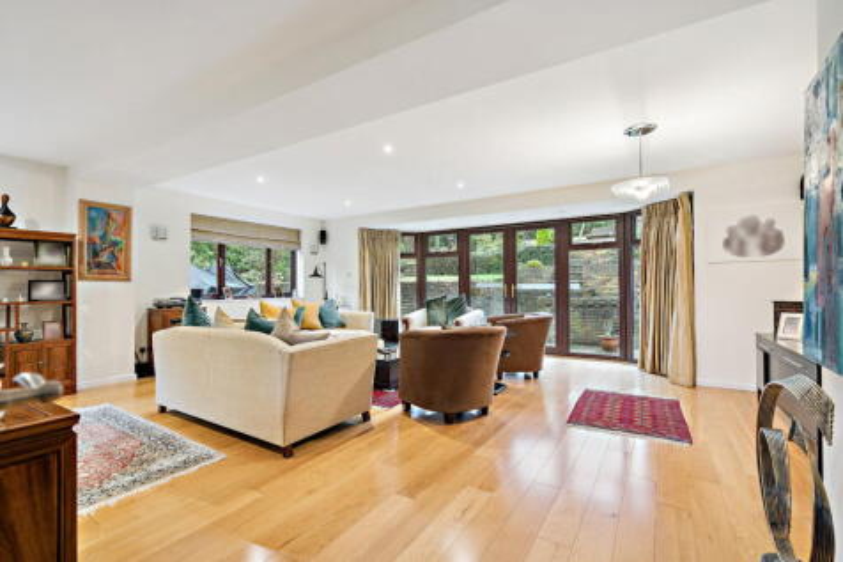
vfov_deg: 73.7
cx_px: 422
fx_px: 375
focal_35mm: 16
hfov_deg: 96.8
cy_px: 281
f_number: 4.5
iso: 320
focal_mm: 16
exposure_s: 1/8
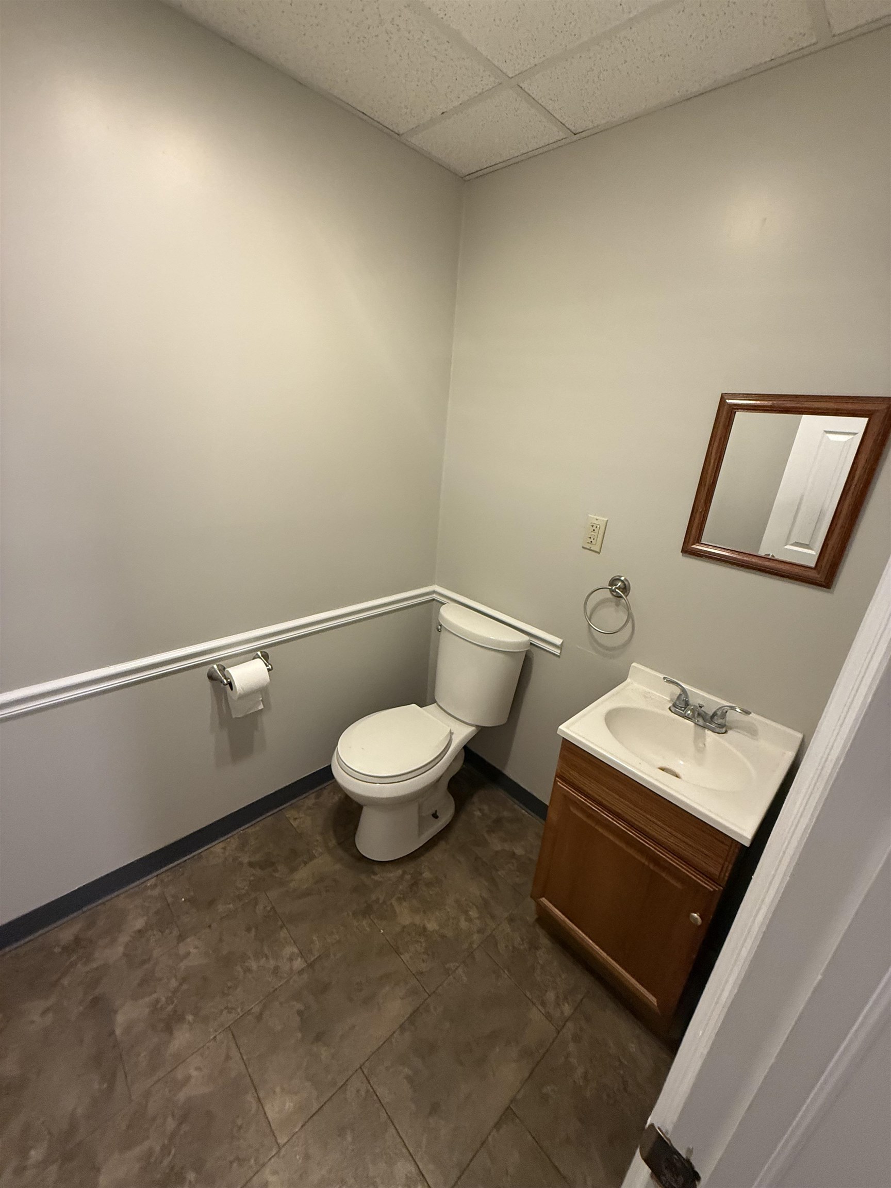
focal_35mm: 14
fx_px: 480
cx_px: 446
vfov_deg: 102.1
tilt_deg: -15.5
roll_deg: -5.1
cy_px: 594
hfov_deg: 85.7
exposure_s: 1/60
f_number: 2.2
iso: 400
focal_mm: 2.22
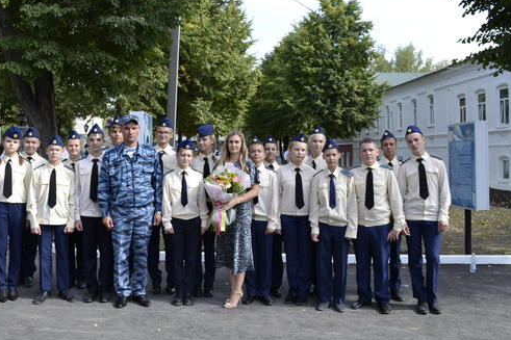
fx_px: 468
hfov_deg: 57.0
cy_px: 143
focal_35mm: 33
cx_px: 218
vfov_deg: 39.8
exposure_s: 1/160
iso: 100
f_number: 6.3
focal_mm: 18
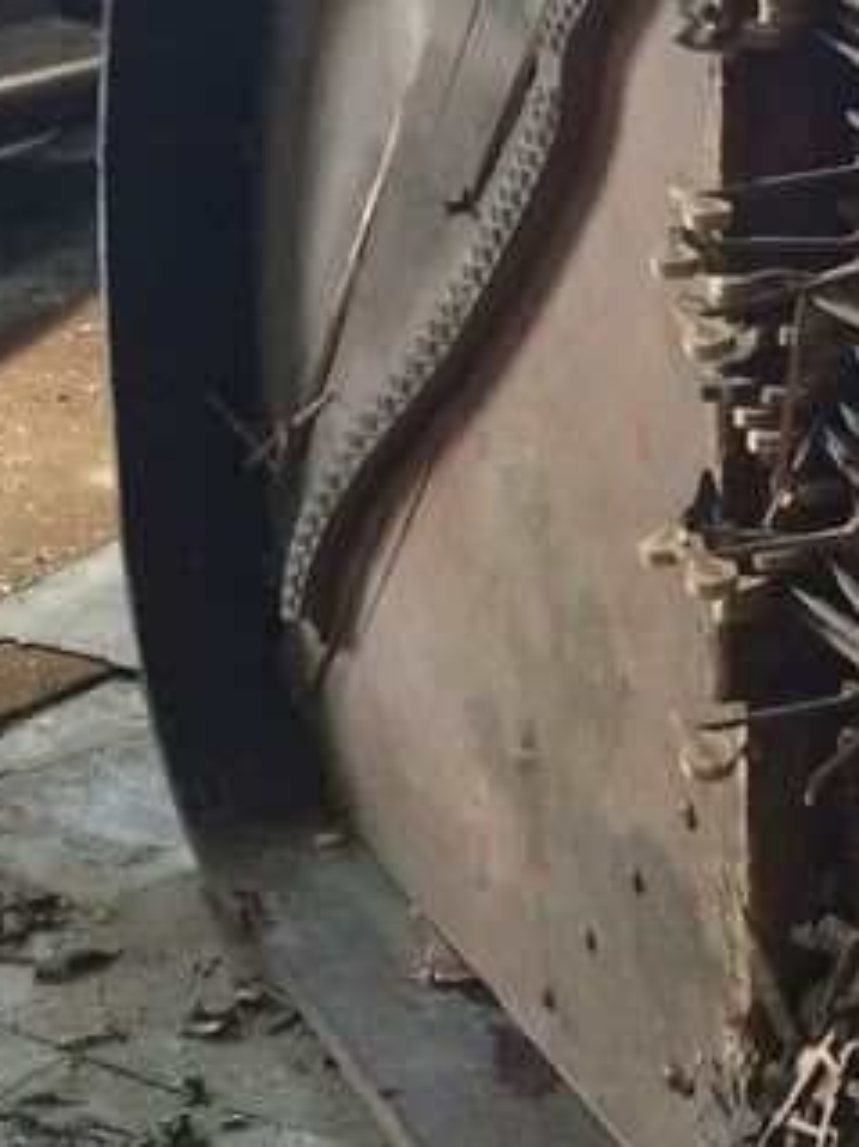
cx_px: 722
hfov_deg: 15.1
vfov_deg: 20.0
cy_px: 191
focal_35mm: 97
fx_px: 3212
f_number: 2.2
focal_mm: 4.2
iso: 320
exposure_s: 1/24
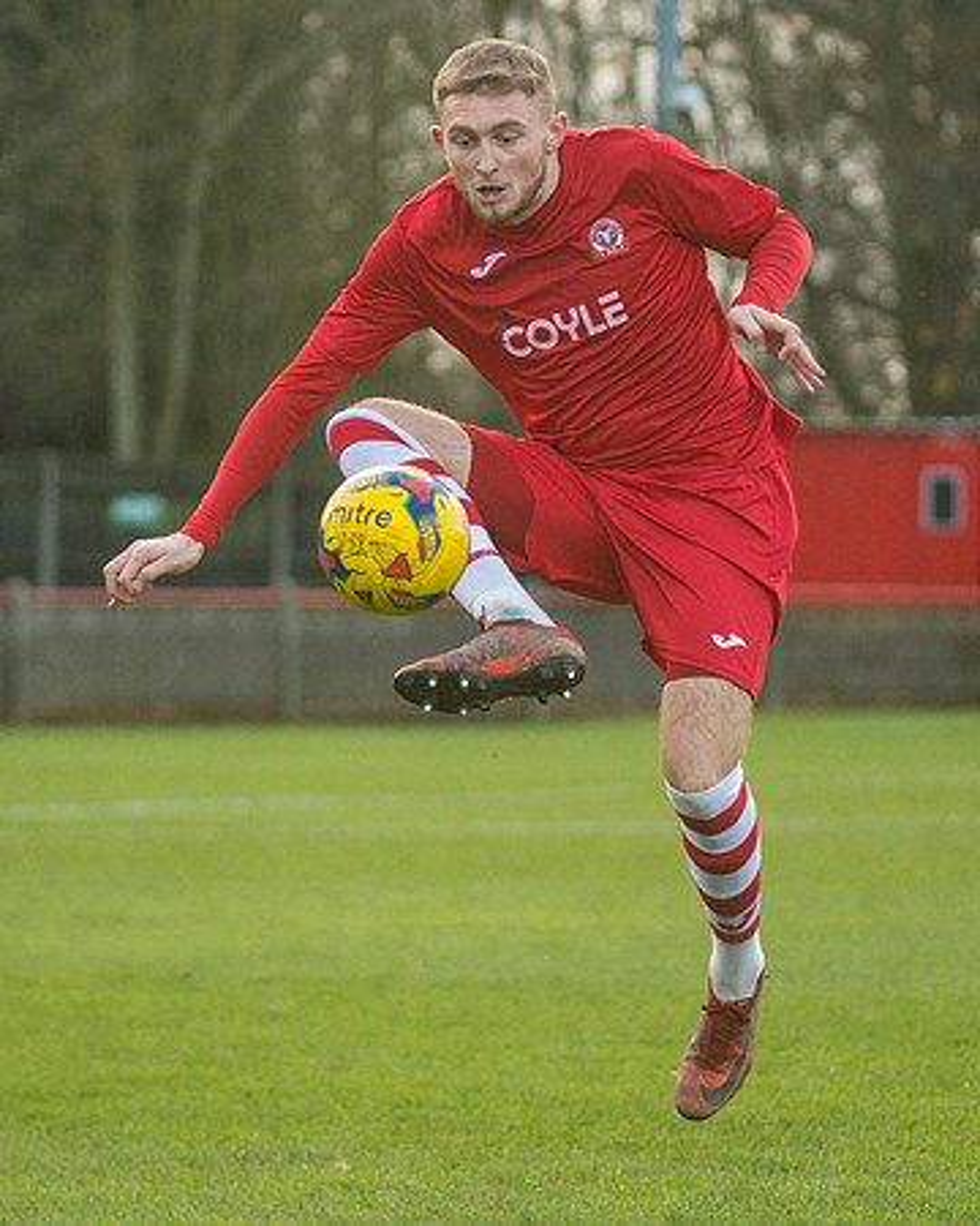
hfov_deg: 5.7
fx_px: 9827
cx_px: 436
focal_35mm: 271
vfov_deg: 7.1
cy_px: 623
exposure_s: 1/2000
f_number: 2.8
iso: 2000
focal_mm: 120
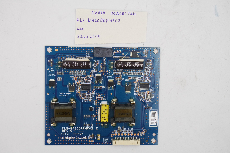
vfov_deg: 21.2
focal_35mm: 64
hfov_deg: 31.4
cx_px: 115
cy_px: 76
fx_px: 409
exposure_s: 1/125
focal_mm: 24
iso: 200
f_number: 5.6
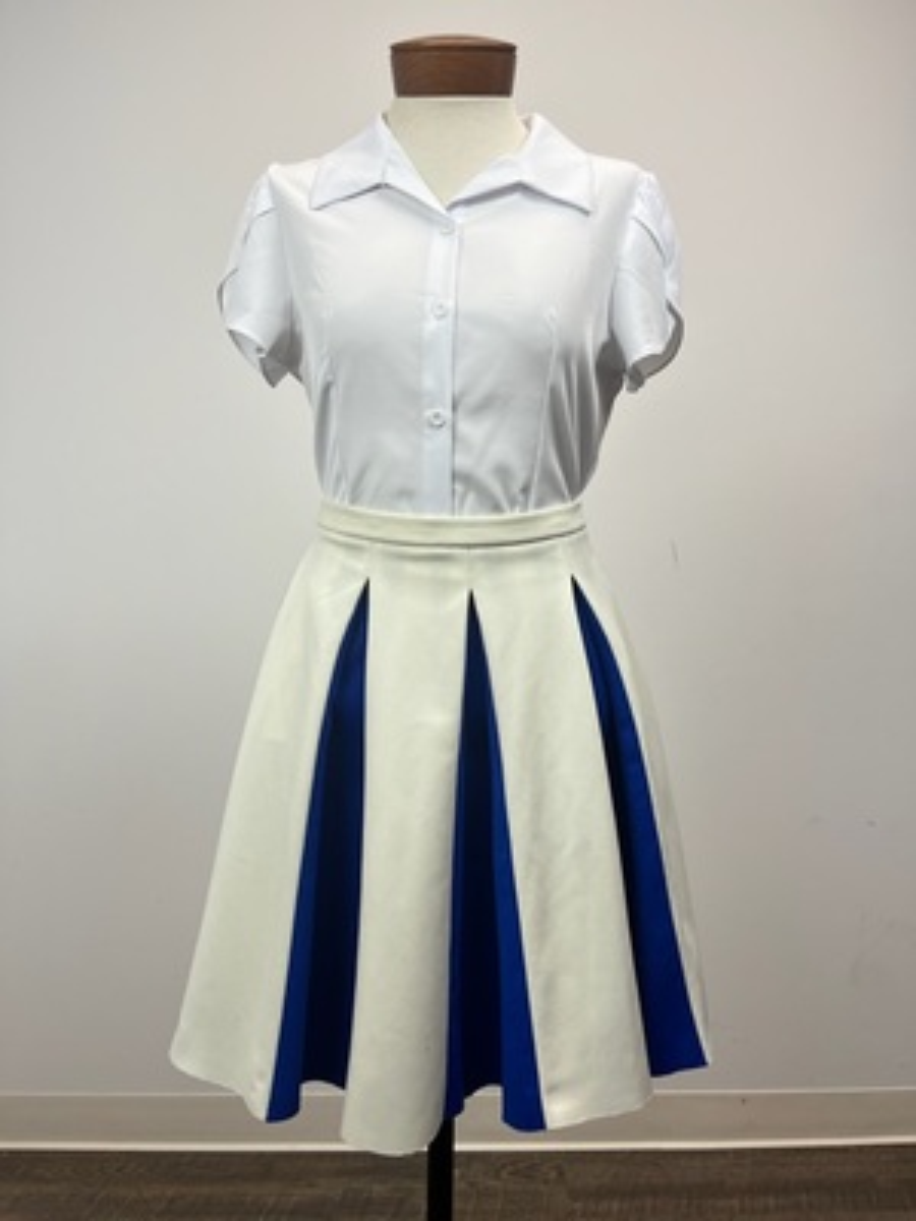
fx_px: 917
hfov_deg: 53.1
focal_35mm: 26
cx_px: 458
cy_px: 610
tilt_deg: -1.2
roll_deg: +0.6
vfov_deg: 67.3
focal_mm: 5.1
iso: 50
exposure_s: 1/254
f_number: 1.6
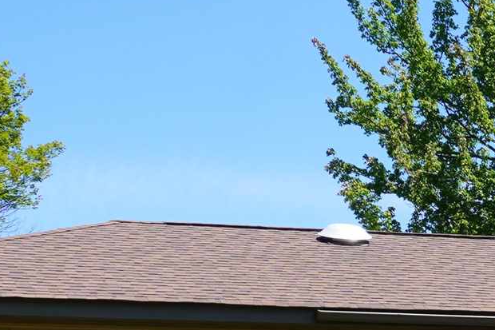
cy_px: 387
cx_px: 557
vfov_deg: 11.3
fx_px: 1636
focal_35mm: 119
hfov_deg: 16.6
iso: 100
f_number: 9
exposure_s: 1/125
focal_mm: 16
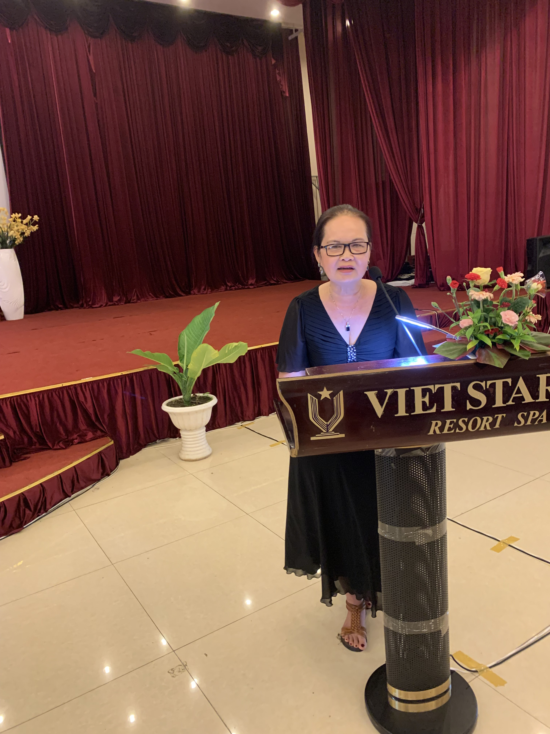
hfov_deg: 53.1
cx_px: 275
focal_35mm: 26
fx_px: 551
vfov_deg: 67.3
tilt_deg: -11.6
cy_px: 367
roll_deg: +4.2
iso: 400
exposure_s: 1/50
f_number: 1.8
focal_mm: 4.25
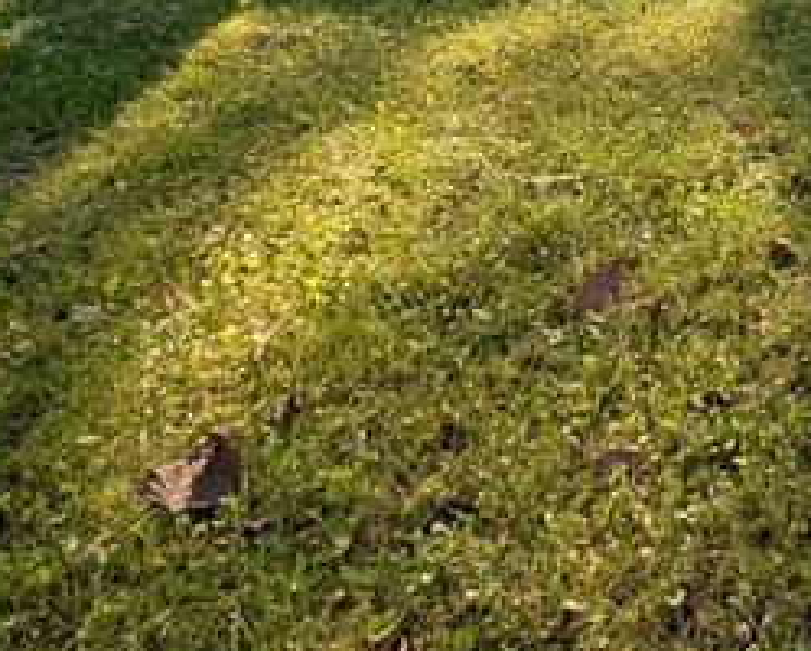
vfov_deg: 24.7
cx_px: 891
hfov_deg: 33.7
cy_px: -316
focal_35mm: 48
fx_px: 1154
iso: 59
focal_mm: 2.02
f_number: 1.7
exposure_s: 1/976
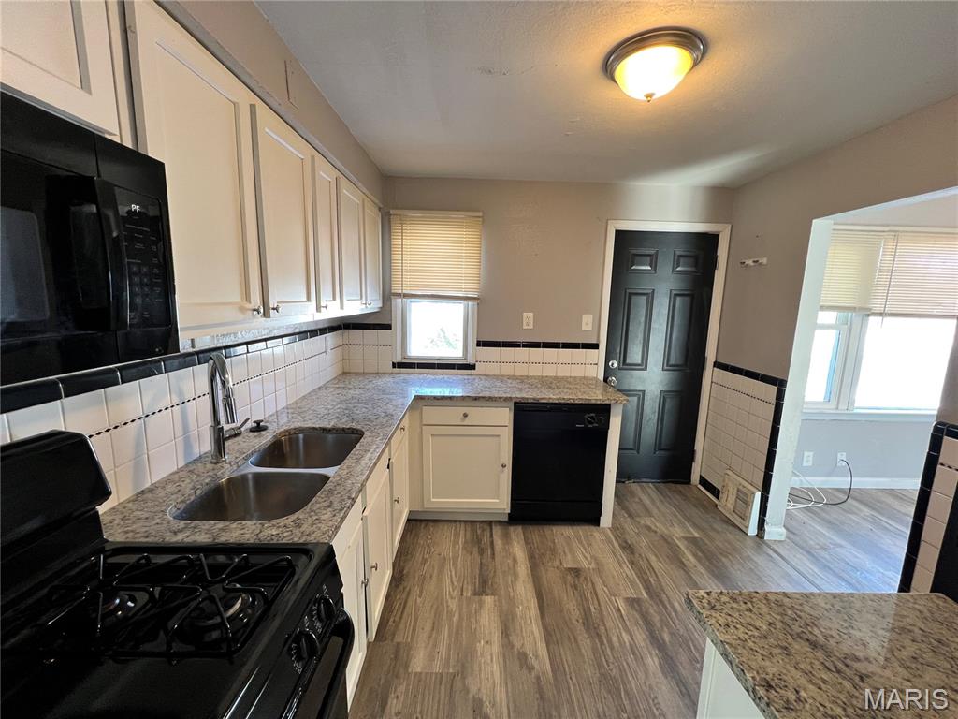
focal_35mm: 13
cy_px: 360
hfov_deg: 106.2
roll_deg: -2.0
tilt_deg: -10.4
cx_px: 479
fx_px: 360
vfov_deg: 89.9
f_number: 1.8
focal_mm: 1.57
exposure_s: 1/60
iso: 125
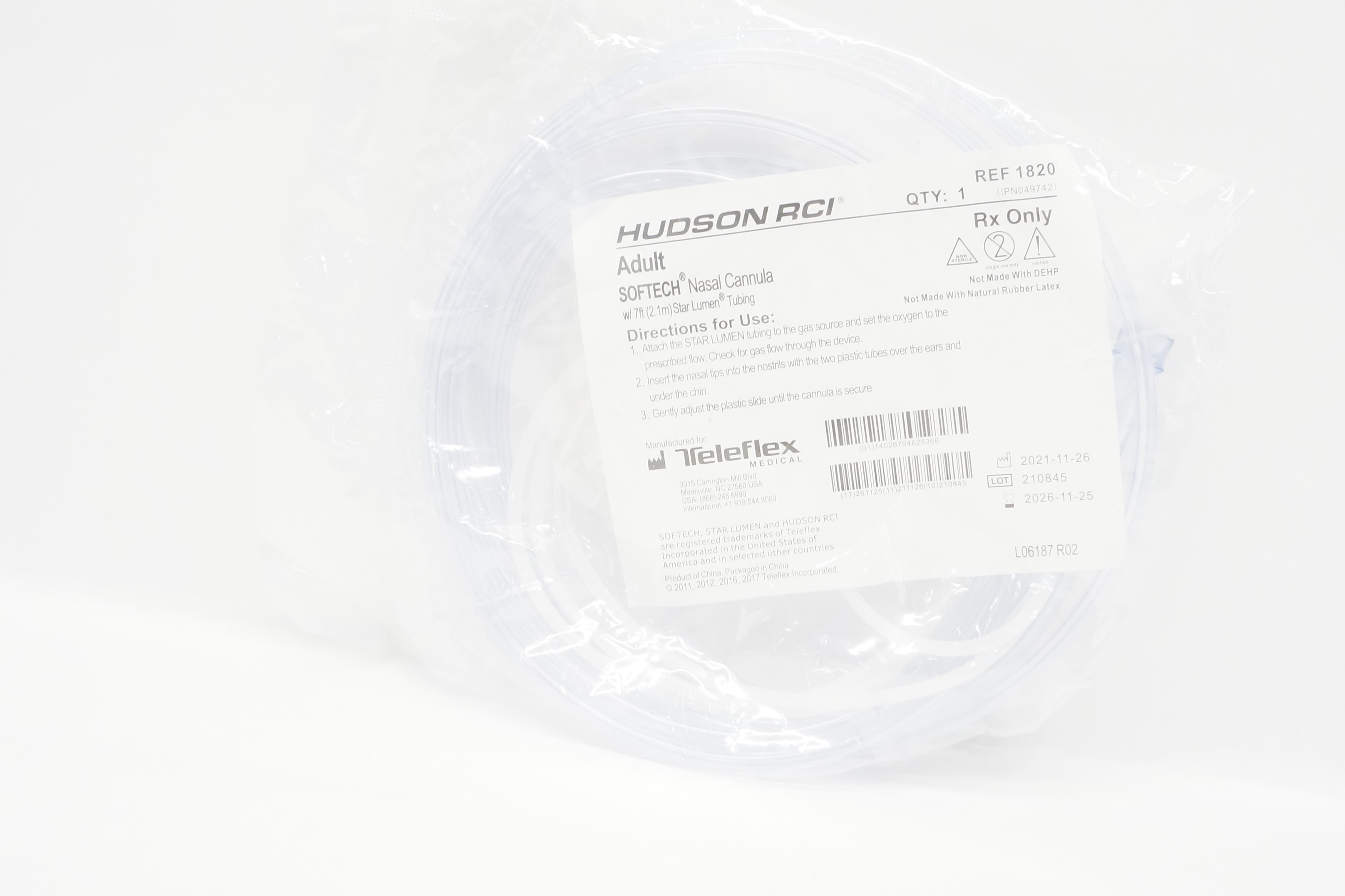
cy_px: 391
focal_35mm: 41
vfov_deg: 32.6
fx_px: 1532
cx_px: 751
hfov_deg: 47.3
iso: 800
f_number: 5
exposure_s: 1/80
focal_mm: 18
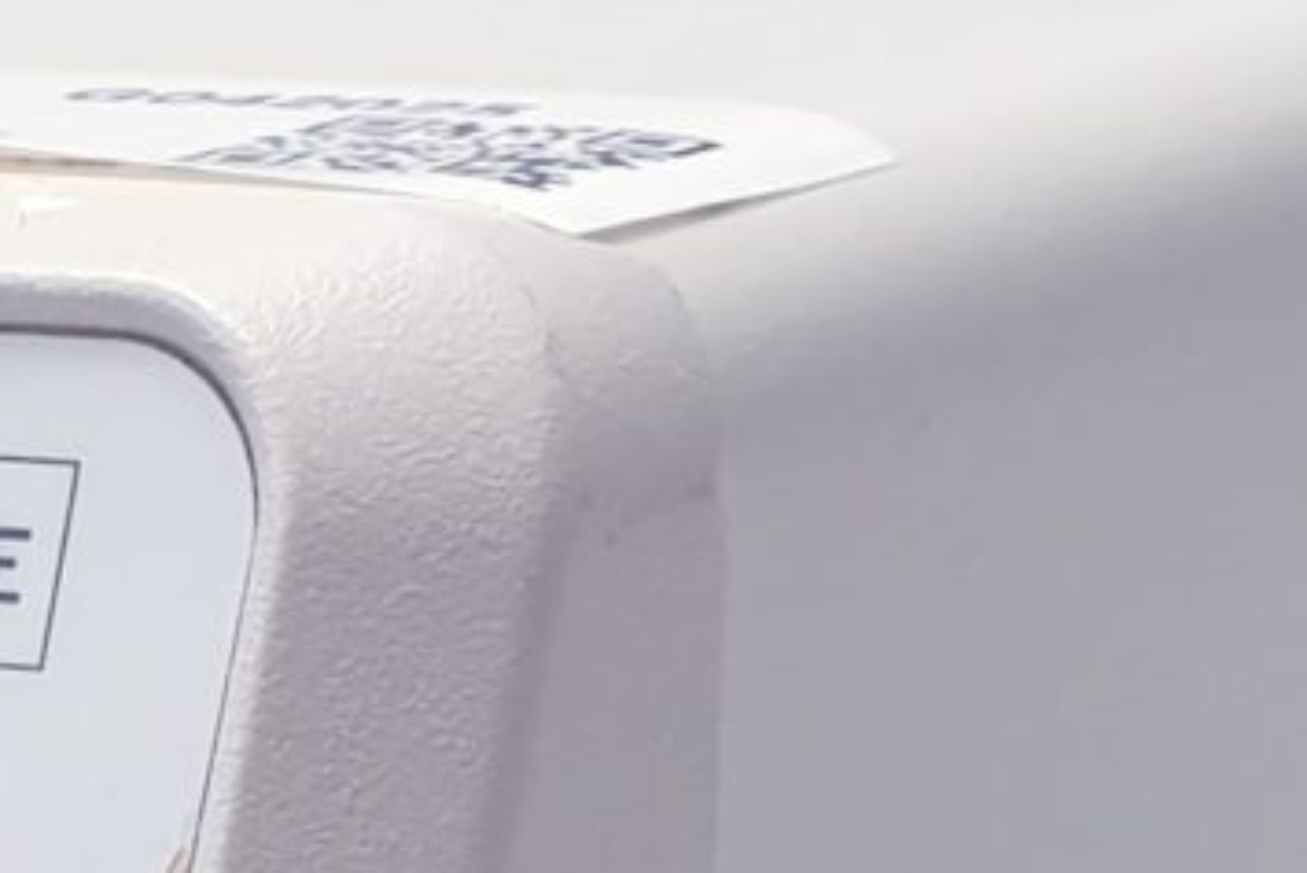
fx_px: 7082
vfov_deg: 6.6
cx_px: -619
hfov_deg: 10.2
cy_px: 2295
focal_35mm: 195
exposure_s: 1/50
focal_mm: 4.3
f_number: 2.4
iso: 64
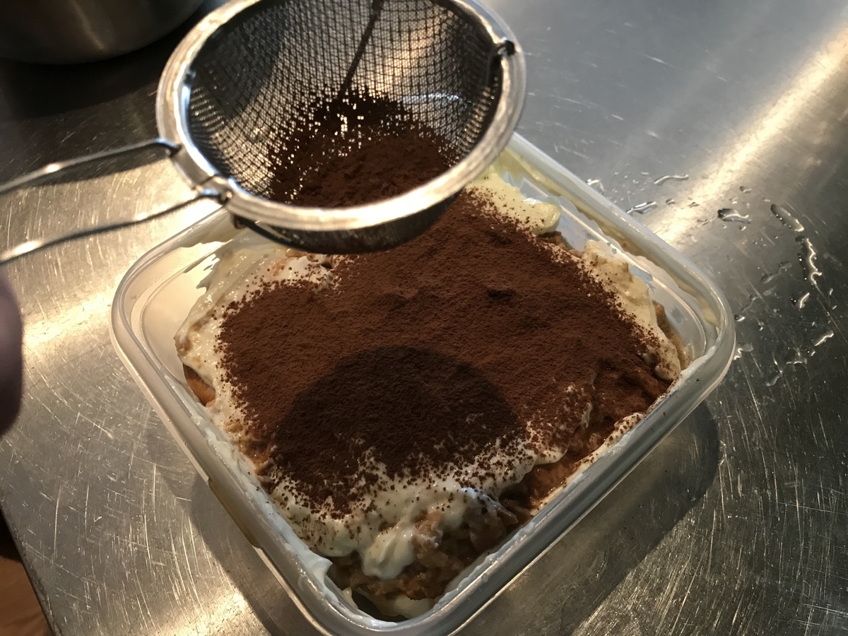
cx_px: 424
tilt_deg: -57.5
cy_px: 318
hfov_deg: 63.4
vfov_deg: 49.7
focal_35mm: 28
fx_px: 686
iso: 64
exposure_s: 1/17
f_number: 1.8
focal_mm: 3.99
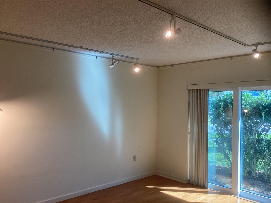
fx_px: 243
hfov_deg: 58.4
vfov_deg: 45.4
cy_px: 102
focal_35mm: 31
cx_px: 136
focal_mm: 3.3
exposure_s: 1/120
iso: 64
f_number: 2.4
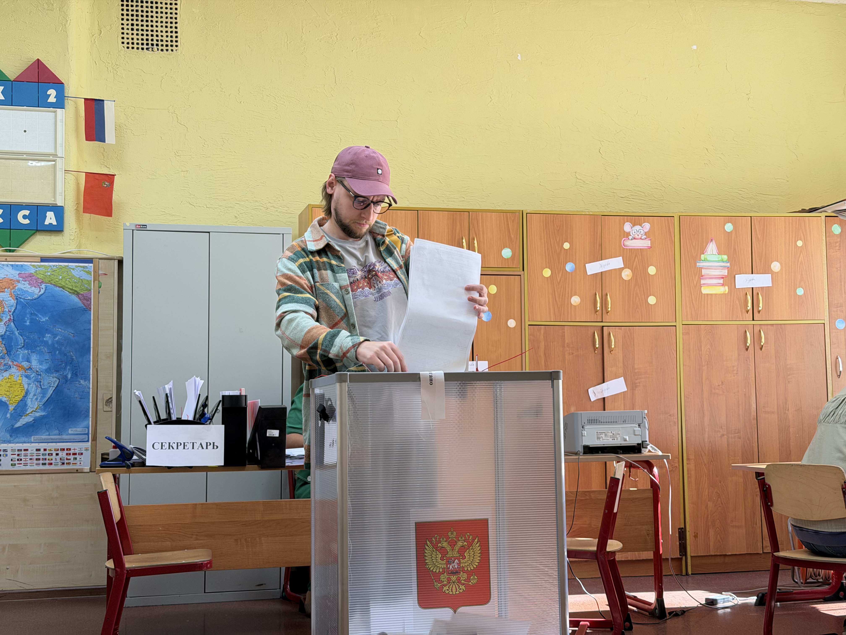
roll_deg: +0.7
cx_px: 423
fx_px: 1173
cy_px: 318
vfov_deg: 30.3
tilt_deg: +3.6
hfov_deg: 39.7
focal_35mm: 48
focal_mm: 6.76
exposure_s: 1/142
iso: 50
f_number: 1.78
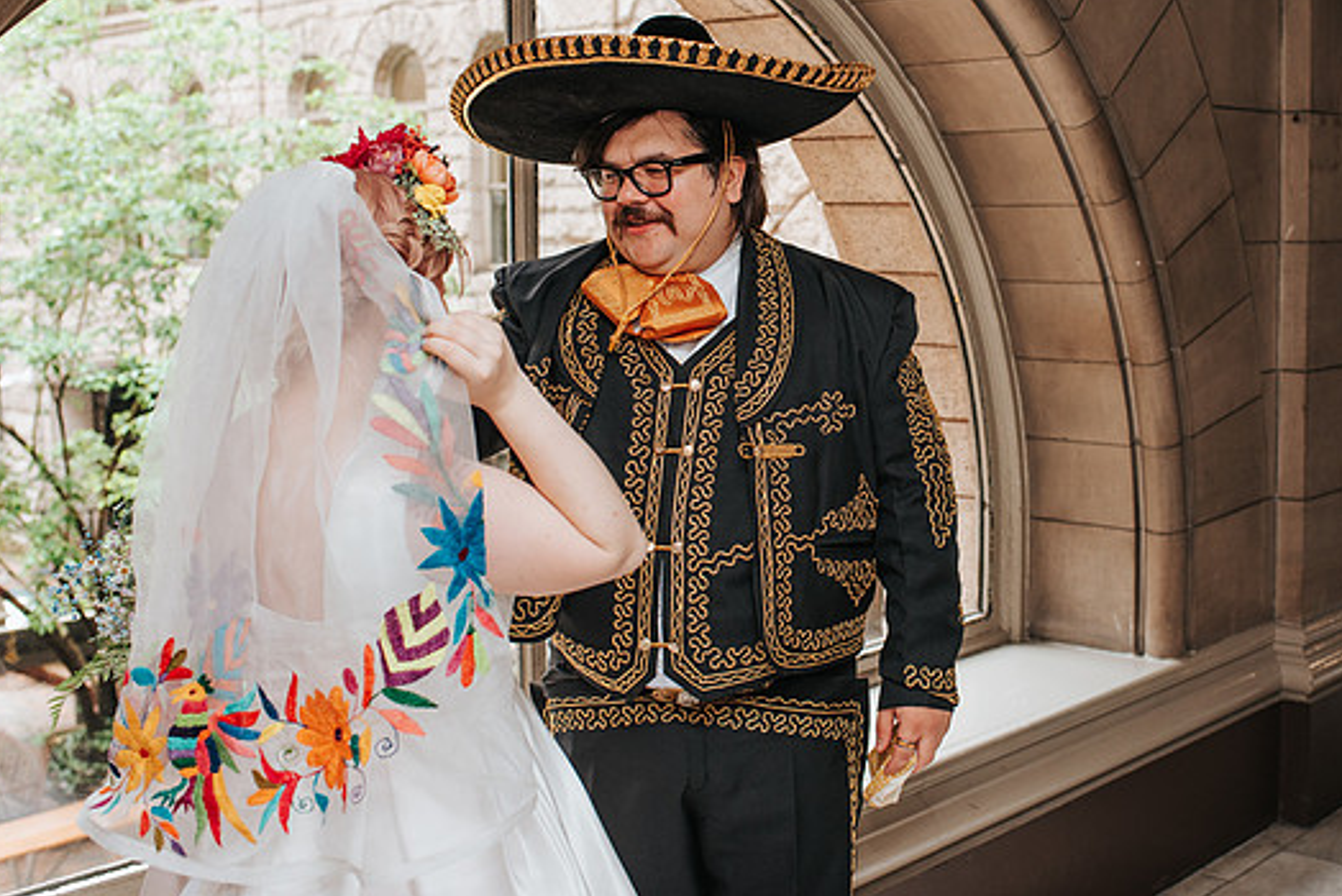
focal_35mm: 47
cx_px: 817
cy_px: 342
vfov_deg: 28.6
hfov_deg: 41.7
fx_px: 1753
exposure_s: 1/160
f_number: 4
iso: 900
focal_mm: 35
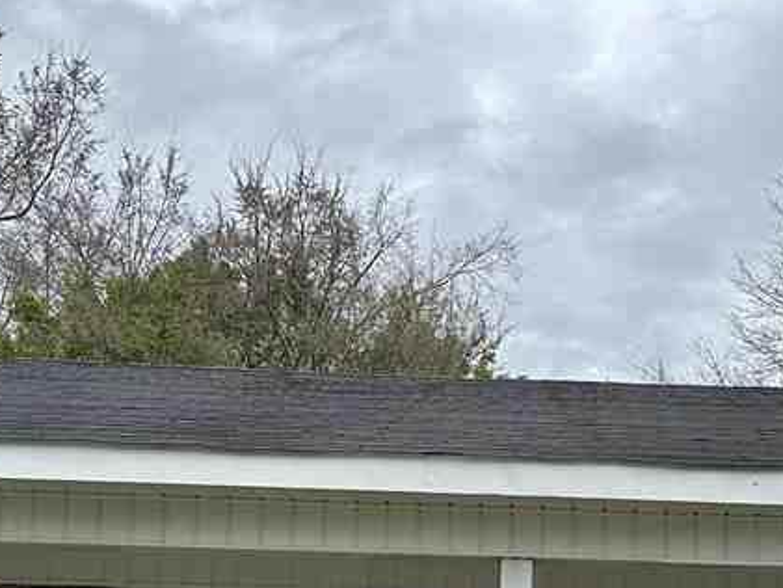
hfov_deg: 26.1
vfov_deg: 19.5
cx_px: 657
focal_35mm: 73
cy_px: 605
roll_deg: -1.3
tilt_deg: +6.6
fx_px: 1652
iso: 80
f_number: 1.78
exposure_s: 1/4184
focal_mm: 6.86
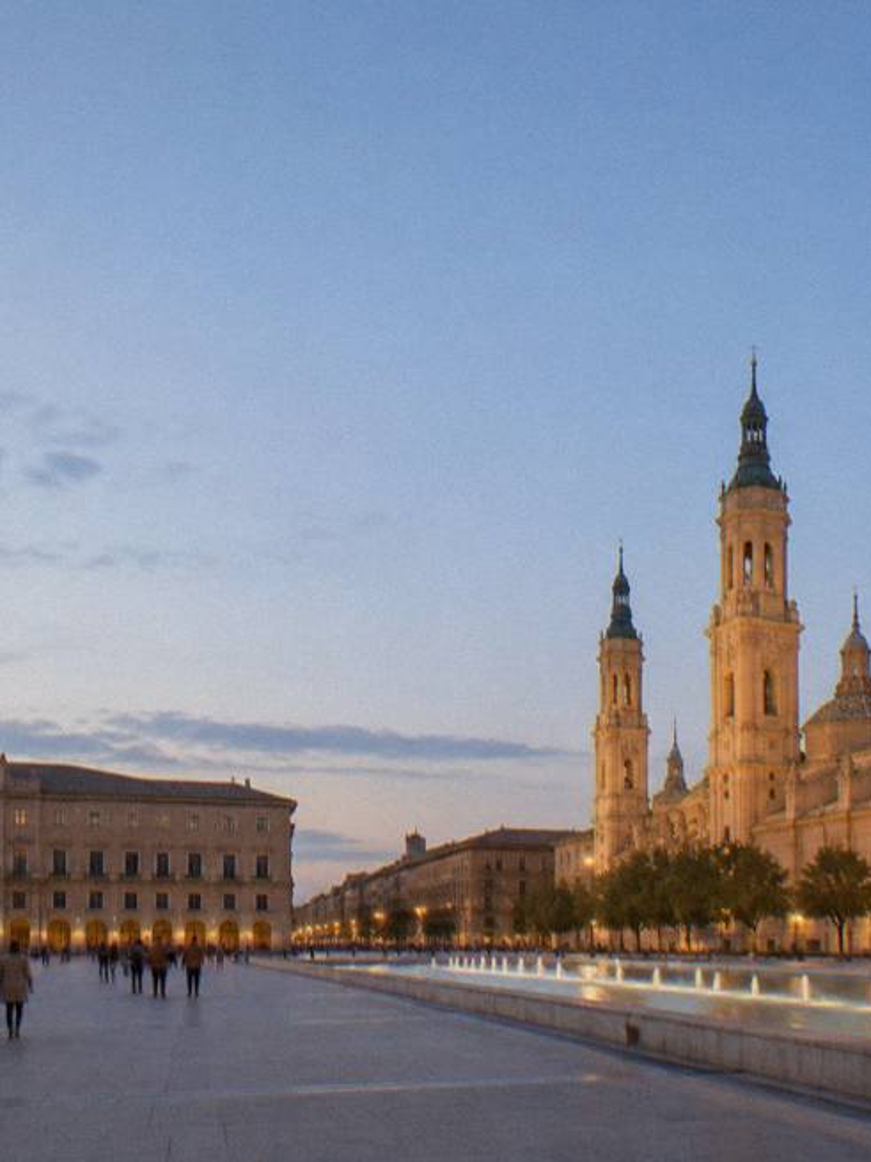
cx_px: 660
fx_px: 2316
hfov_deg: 21.1
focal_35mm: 69
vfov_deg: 28.2
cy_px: 577
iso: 500
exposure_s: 1/640
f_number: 7.1
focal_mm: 47
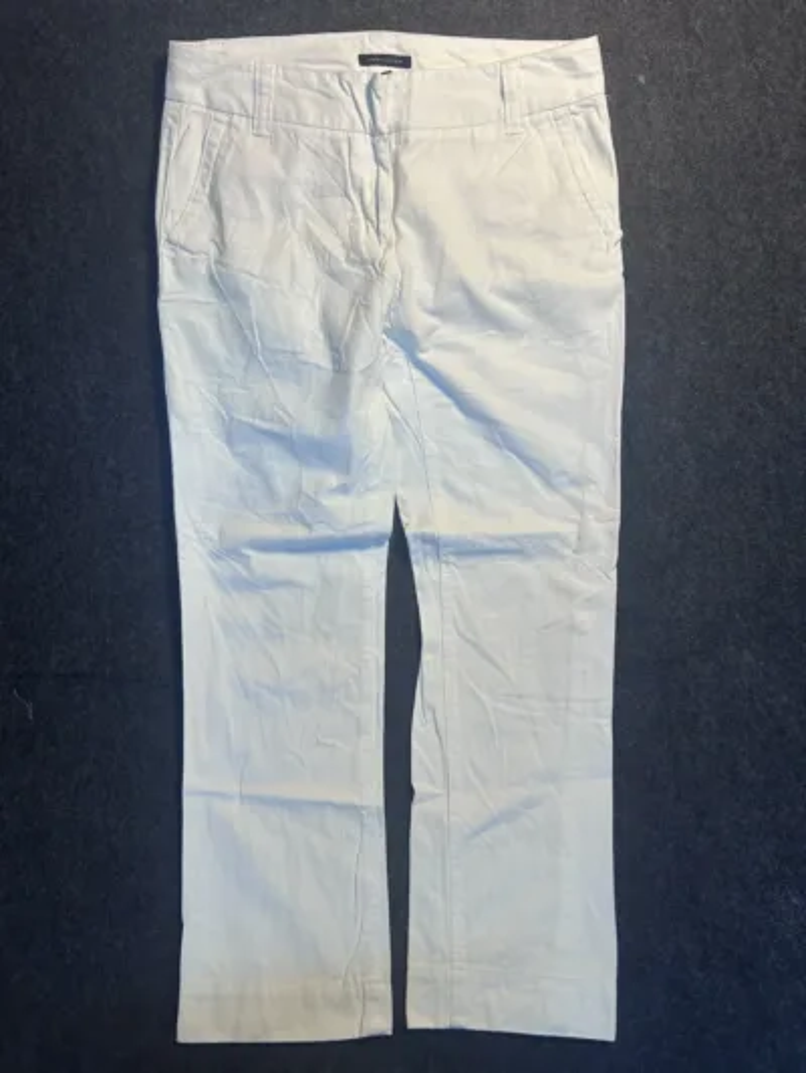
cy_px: 536
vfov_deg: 67.3
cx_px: 403
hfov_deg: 53.1
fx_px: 807
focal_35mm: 26
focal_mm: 5.7
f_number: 1.5
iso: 100
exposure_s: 1/100
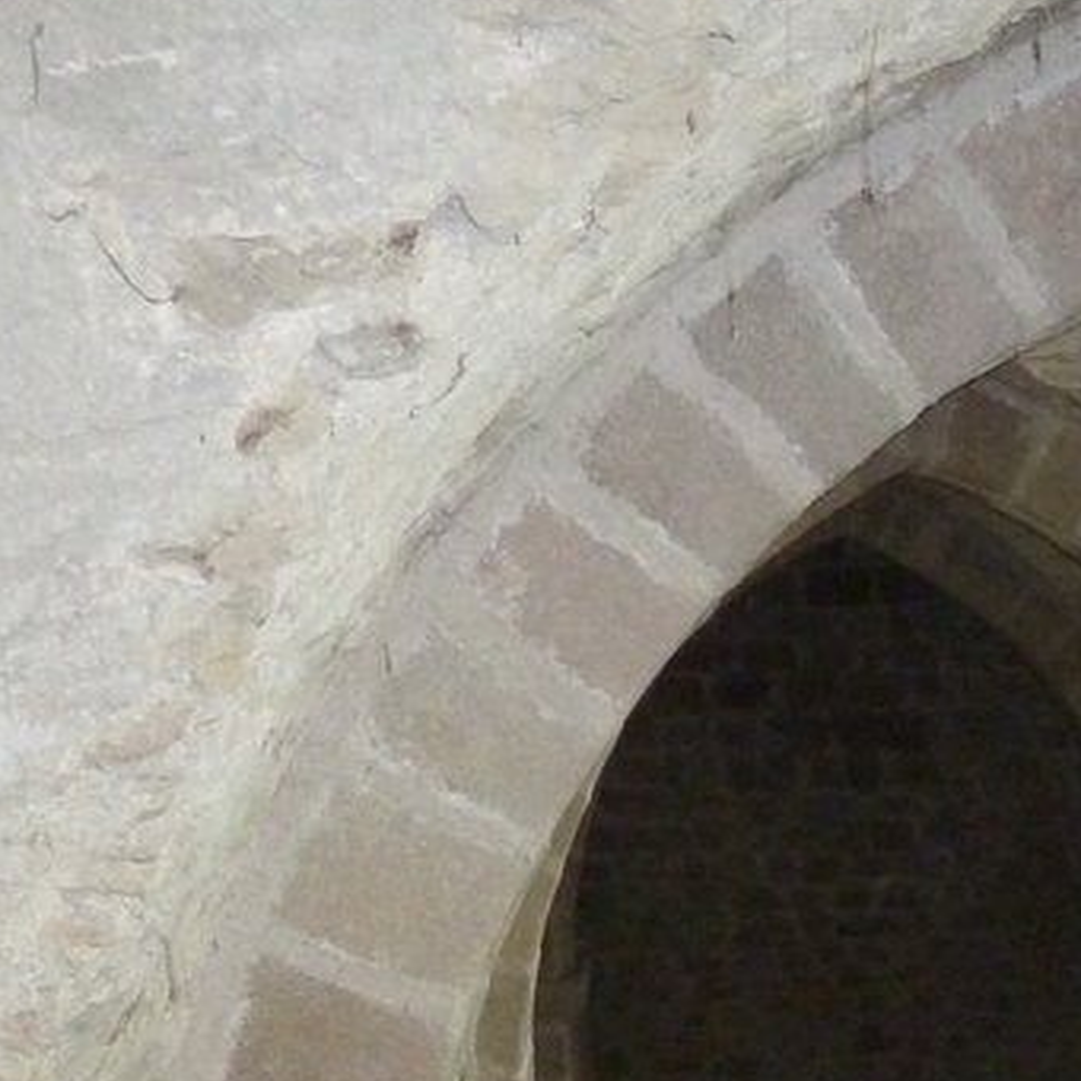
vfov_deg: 20.4
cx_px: 1672
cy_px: 1383
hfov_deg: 19.1
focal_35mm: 78
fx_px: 2756
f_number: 3.3
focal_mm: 4.1
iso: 400
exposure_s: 1/30
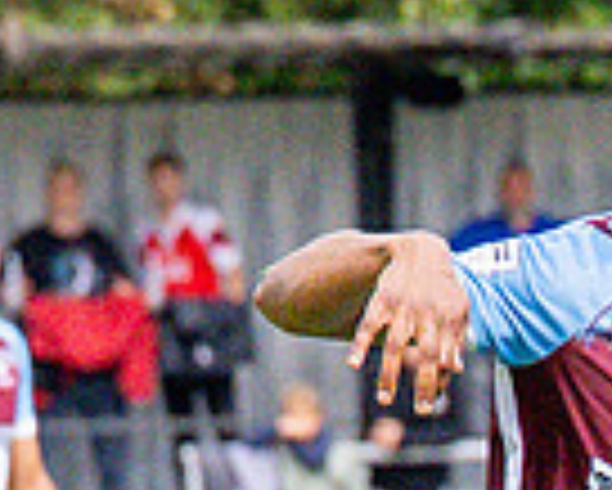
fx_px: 25286
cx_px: 1917
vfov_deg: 1.1
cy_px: 1913
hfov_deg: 1.4
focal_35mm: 1395
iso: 800
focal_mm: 100
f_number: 4
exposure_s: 1/4000
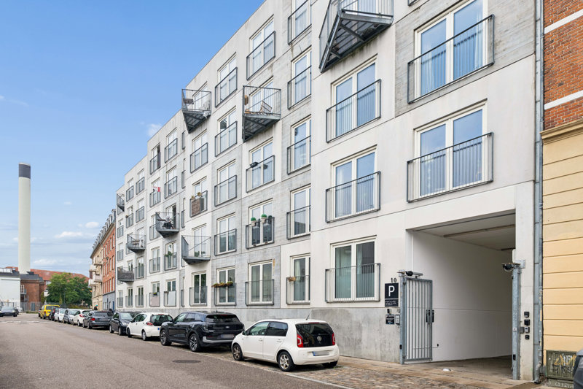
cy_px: 194
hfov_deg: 76.1
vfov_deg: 55.1
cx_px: 292
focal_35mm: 23
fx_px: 372
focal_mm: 23
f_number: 9
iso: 125
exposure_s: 1/80
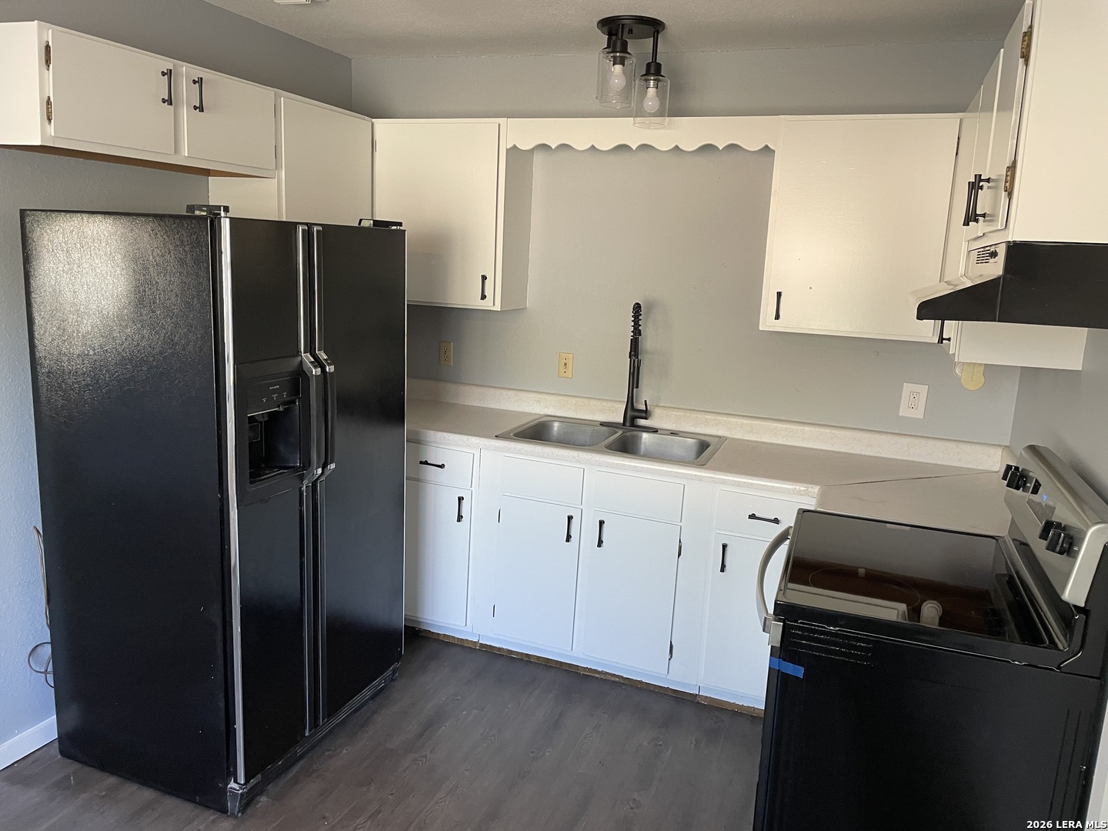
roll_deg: -1.1
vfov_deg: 53.1
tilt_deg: -9.9
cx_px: 554
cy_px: 416
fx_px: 832
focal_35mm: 26
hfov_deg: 67.3
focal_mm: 4.2
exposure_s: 1/60
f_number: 1.6
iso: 100
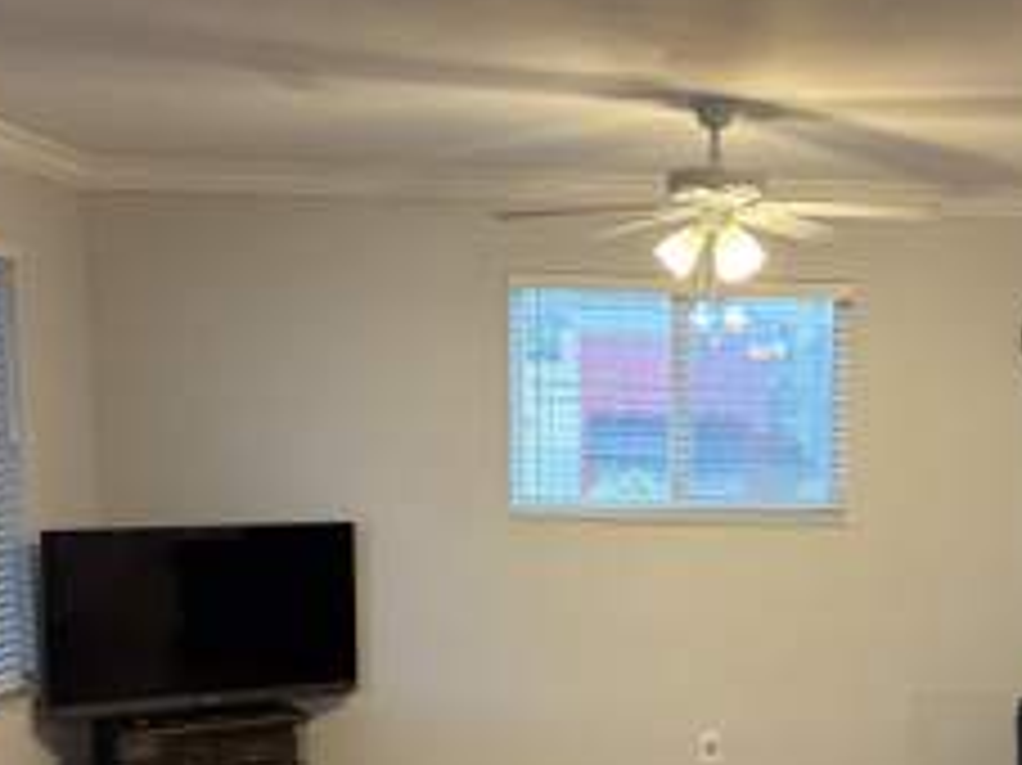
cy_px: 664
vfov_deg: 25.8
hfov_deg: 34.0
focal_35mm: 55
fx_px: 1623
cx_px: 797
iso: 200
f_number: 1.6
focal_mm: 5.96
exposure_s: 1/60
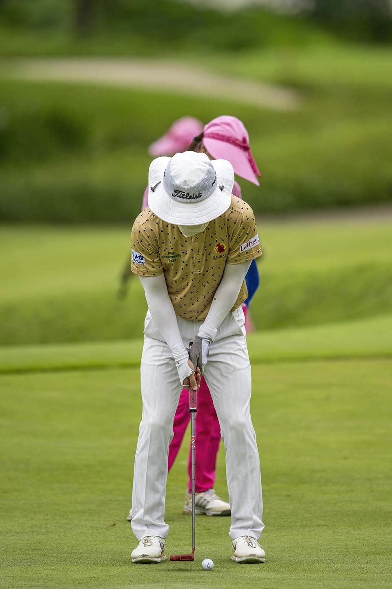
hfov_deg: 3.4
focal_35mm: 400
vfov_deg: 5.2
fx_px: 6533
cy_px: 294
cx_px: 196
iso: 360
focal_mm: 400
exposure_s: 1/4000
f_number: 3.5
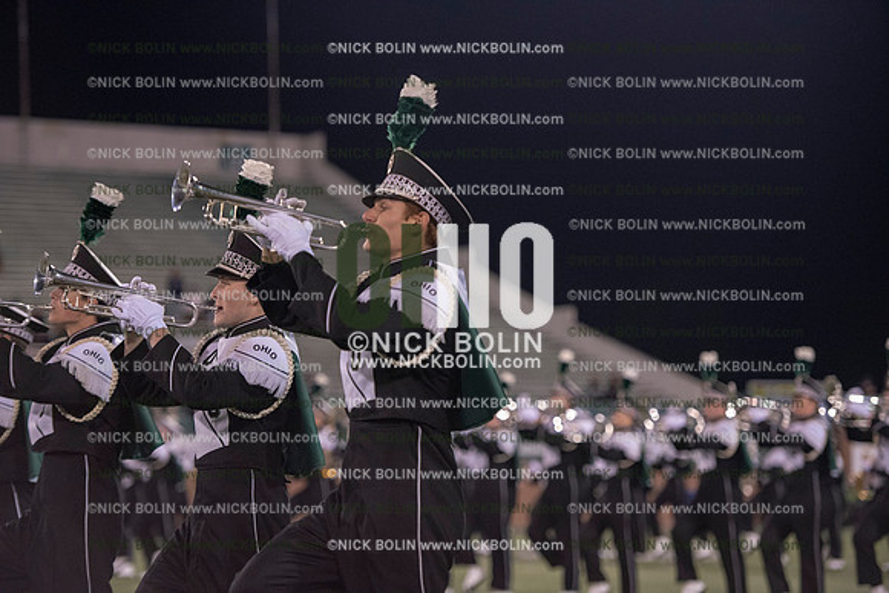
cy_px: 296
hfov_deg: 16.4
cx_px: 444
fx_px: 3087
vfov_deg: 11.0
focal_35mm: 125
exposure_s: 1/1250
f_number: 3.2
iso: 5000
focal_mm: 125
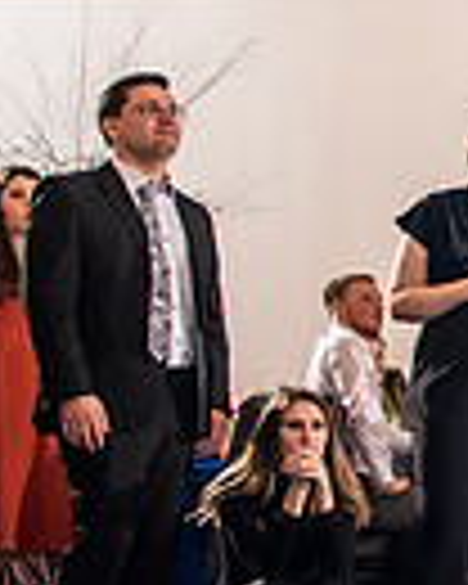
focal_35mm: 105
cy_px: 323
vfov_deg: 18.3
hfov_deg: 11.2
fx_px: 1818
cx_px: 1266
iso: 1600
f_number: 2.8
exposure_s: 1/125
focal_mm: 24
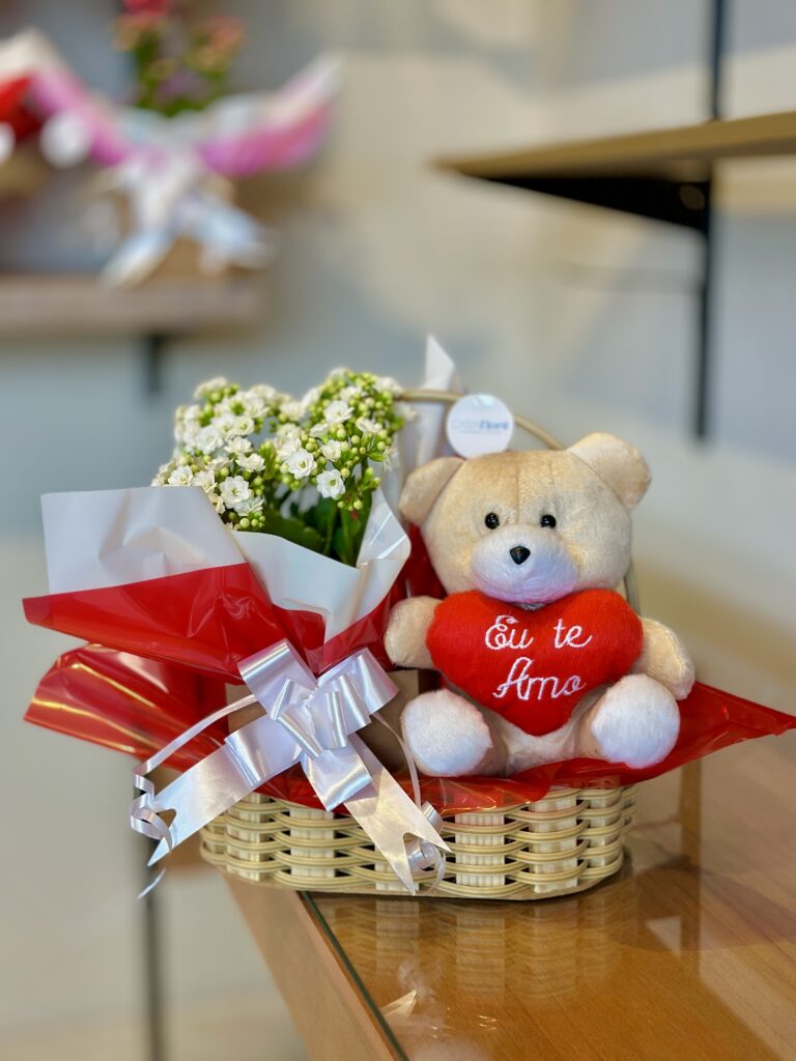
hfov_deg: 30.3
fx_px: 1472
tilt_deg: -12.2
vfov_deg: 39.7
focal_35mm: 48
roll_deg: -0.8
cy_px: 530
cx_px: 398
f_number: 1.78
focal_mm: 6.86
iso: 125
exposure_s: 1/120
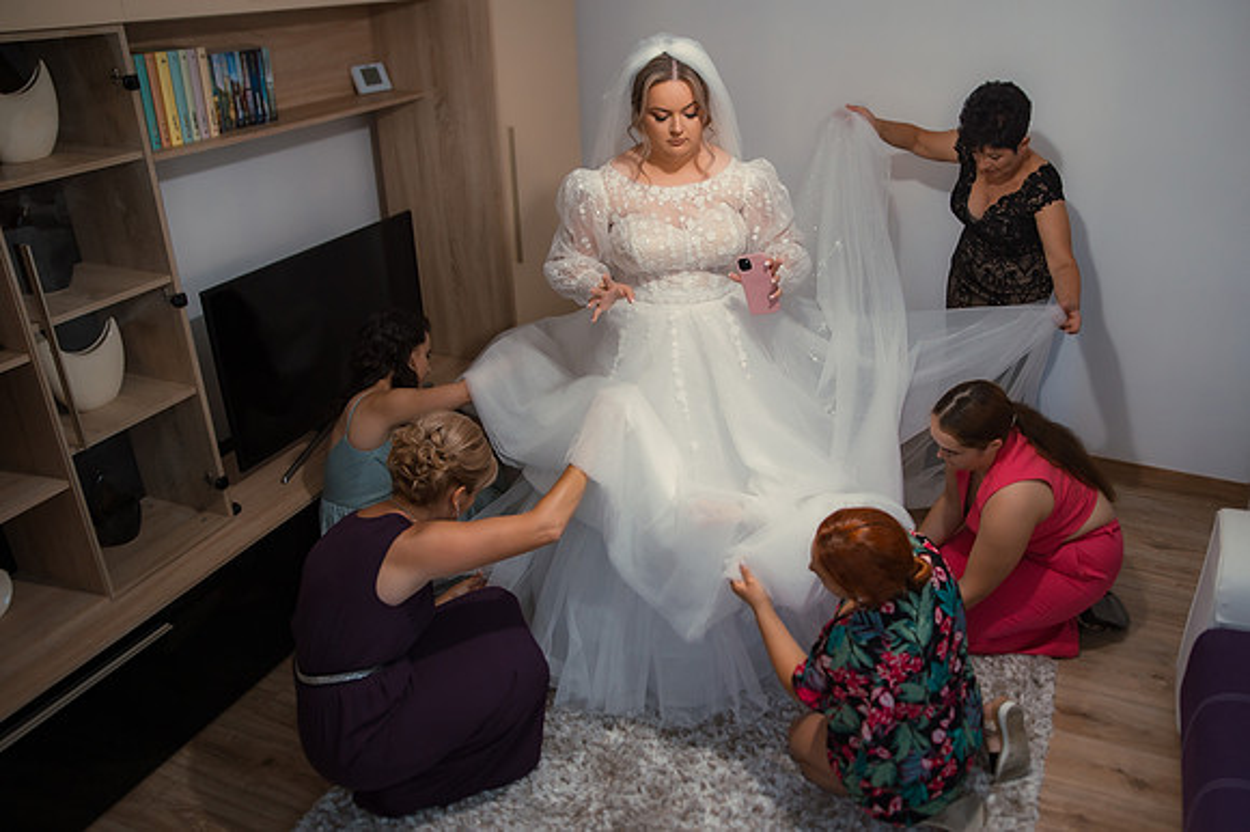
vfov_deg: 45.4
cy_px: 388
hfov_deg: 63.8
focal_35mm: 29
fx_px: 994
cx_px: 746
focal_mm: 24
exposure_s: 1/125
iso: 1000
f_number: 2.8
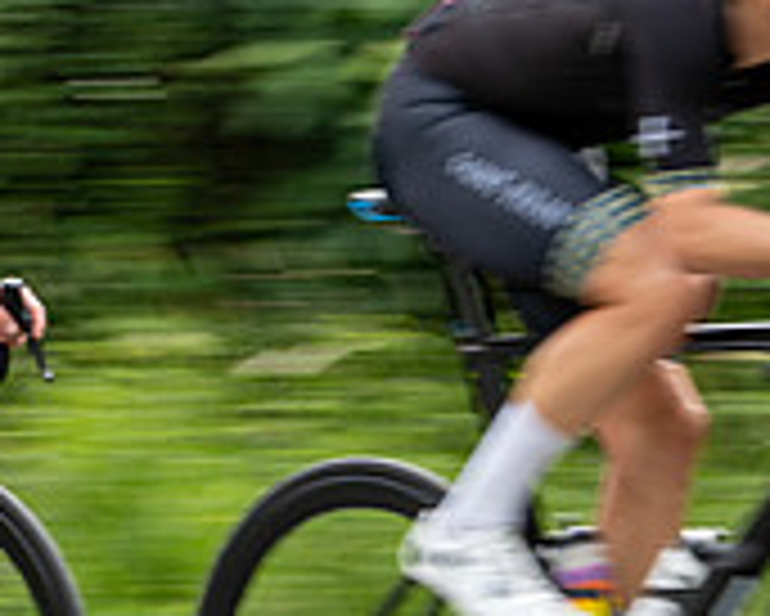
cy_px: 133
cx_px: -77
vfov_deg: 4.9
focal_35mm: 315
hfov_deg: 6.1
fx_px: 7183
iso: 100
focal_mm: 99
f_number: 7.1
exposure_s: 1/60
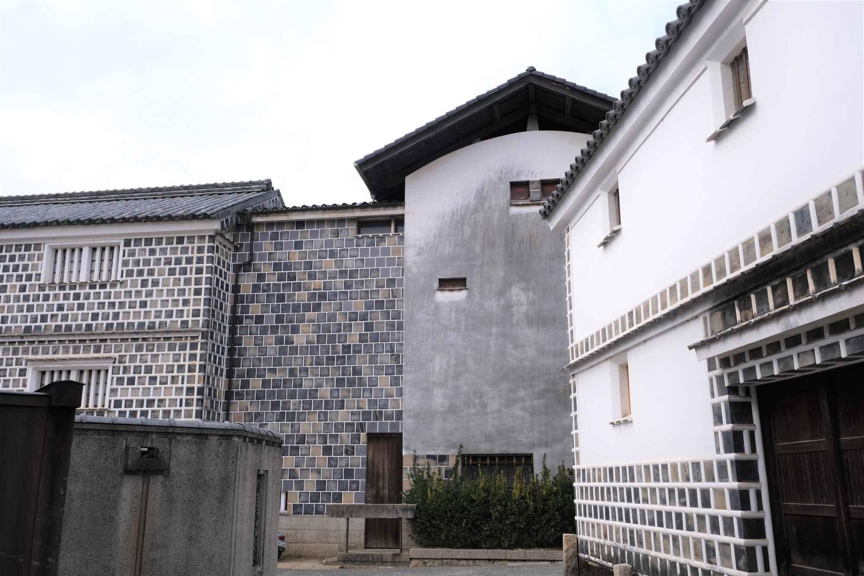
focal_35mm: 29
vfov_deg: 45.0
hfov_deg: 63.7
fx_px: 696
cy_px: 288
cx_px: 432
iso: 80
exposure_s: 1/210
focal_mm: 19.6
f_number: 5
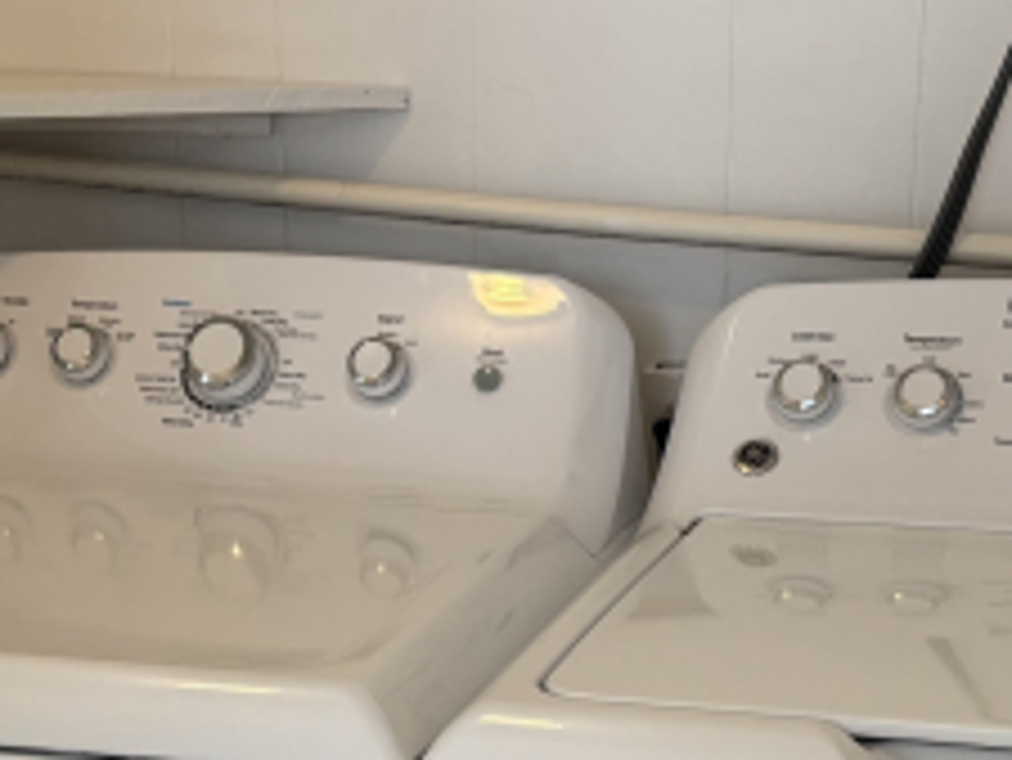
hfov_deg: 25.3
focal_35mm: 77
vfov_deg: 18.4
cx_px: 493
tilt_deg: -21.2
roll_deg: -0.2
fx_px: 2252
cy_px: 850
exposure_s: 1/120
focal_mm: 5.96
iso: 125
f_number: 1.6
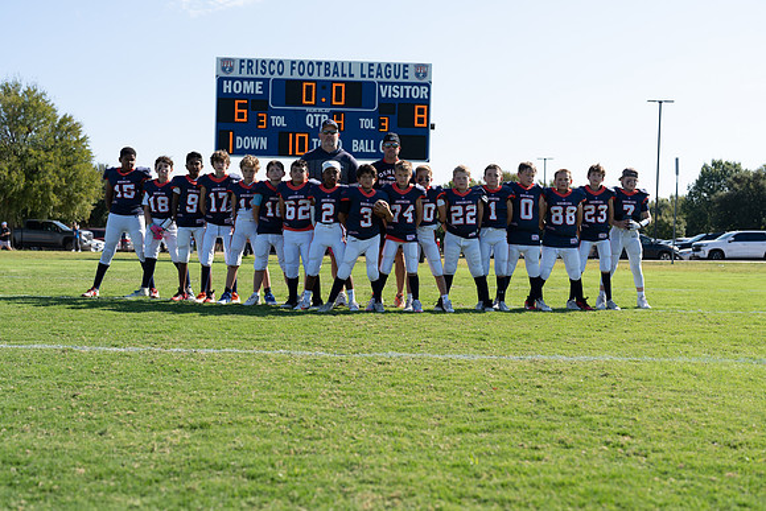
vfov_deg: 27.0
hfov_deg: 39.6
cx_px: 383
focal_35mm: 50
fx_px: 1064
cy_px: 256
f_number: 3.5
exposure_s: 1/800
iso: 100
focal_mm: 50
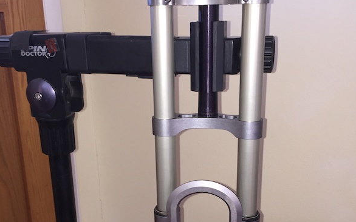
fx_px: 407
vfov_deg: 30.3
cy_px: 150
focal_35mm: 42
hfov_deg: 47.2
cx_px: 181
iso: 50
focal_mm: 4.15
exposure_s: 1/30
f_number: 2.2
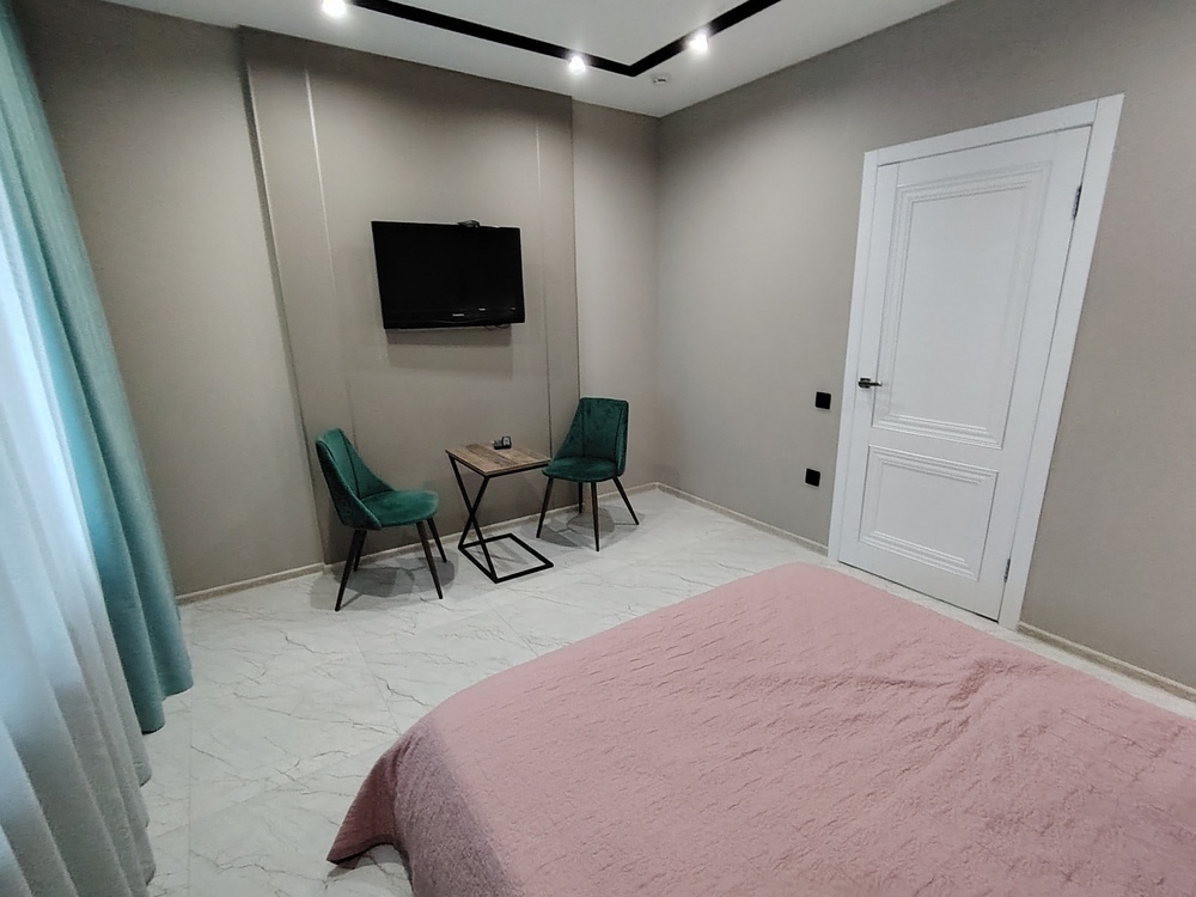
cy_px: 448
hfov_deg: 91.0
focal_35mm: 17
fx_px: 587
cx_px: 598
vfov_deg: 74.7
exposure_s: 1/50
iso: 328
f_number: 2.2
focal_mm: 1.42
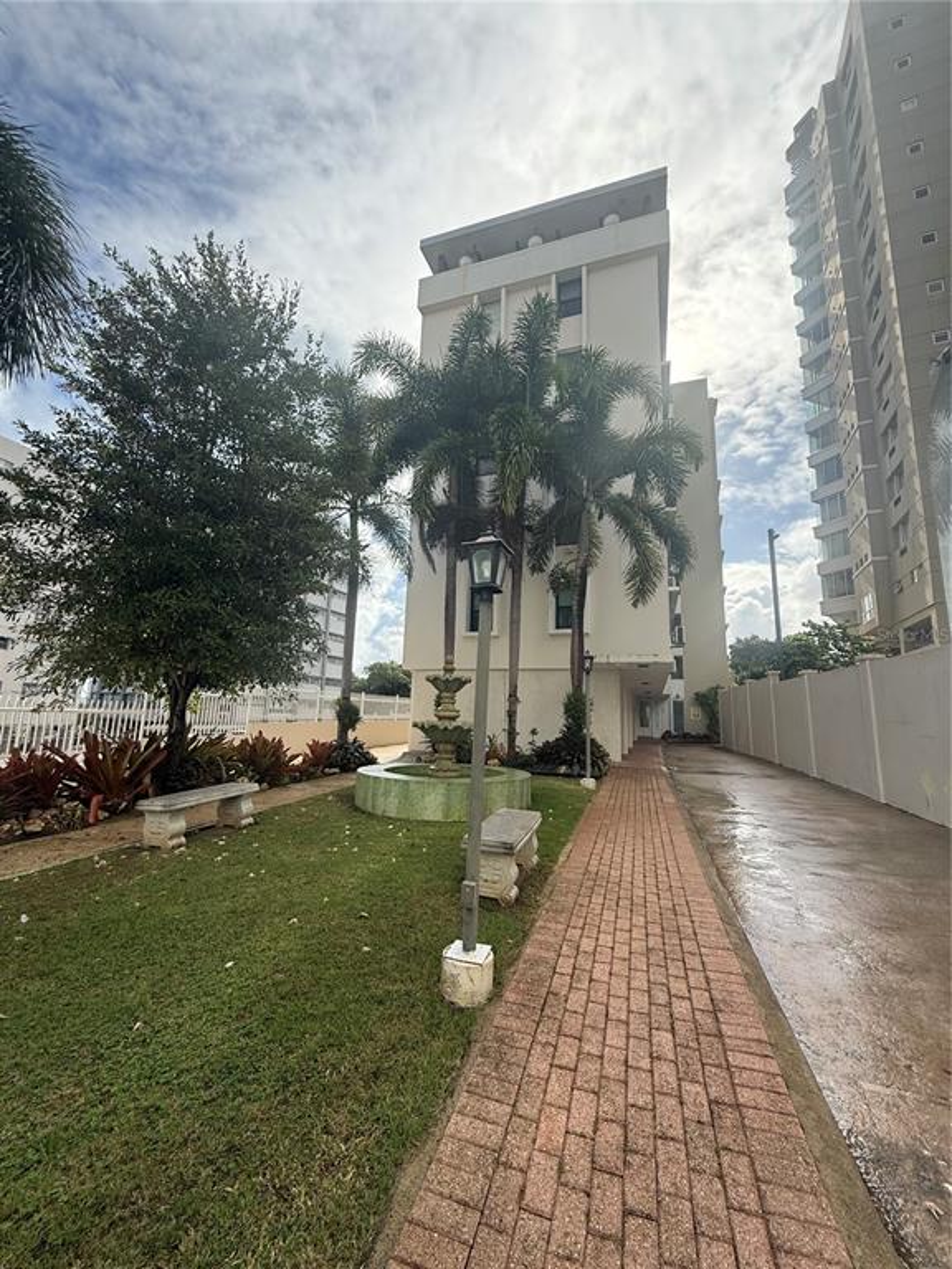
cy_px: 634
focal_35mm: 14
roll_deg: -1.3
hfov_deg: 85.7
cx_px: 476
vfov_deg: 102.1
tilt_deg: +12.0
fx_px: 513
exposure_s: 1/1464
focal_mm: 2.22
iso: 64
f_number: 2.2
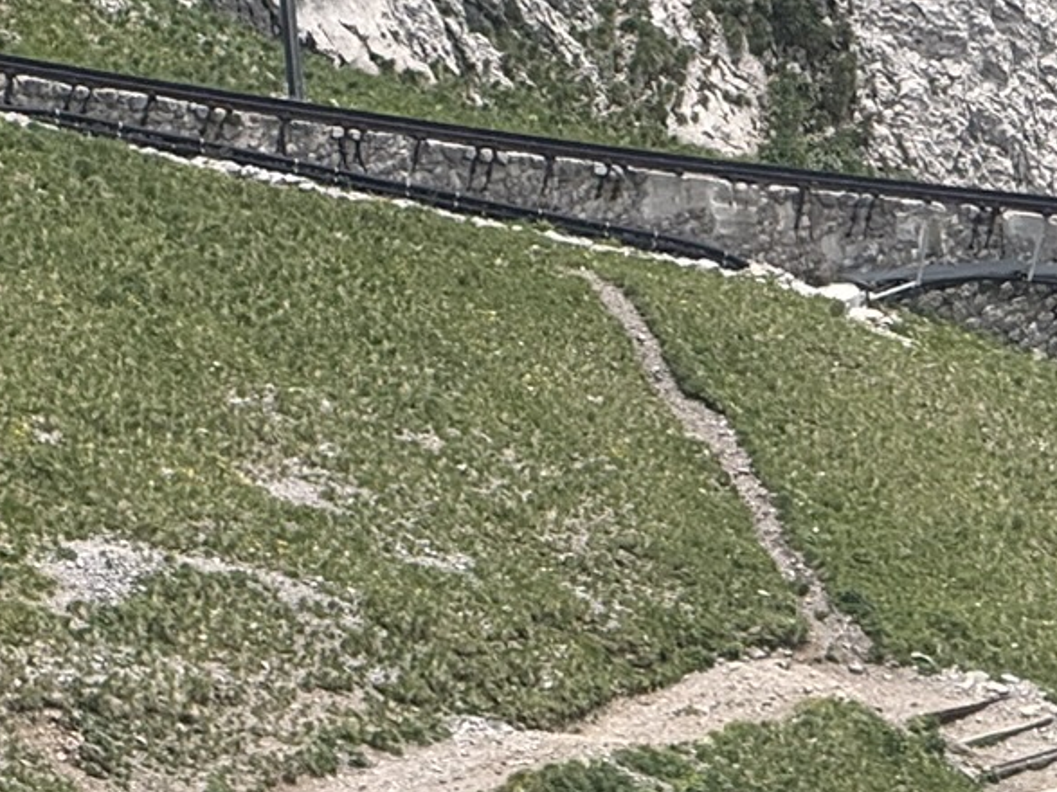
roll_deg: +3.9
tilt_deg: -20.3
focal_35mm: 419
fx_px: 12792
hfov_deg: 4.7
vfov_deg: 3.5
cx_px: 1703
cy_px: 112
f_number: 2.8
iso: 64
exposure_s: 1/1004
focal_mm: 15.66
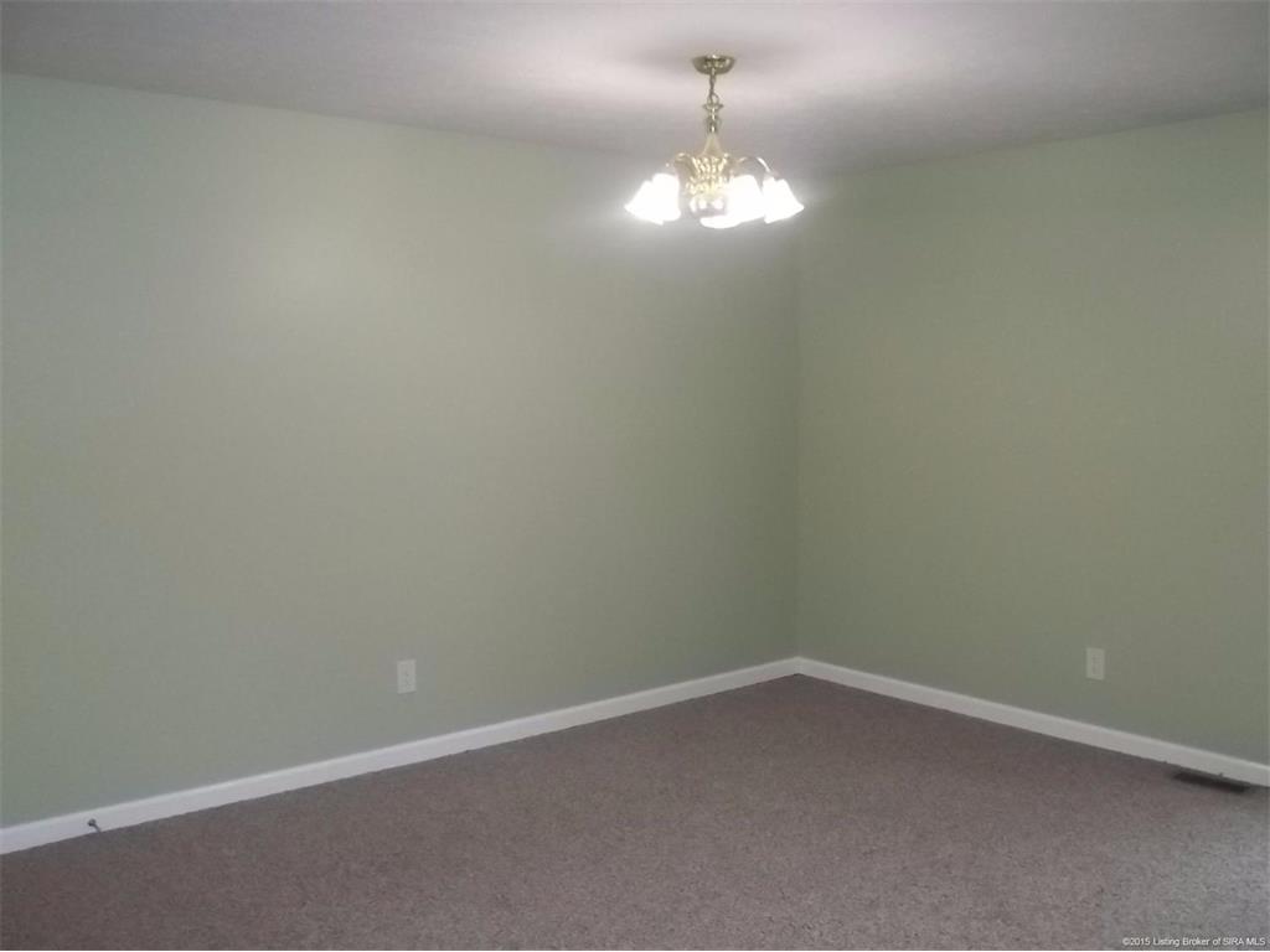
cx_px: 635
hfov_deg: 55.4
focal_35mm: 33
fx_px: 1211
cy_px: 476
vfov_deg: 42.9
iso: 320
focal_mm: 5.9
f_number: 3.3
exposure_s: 1/30
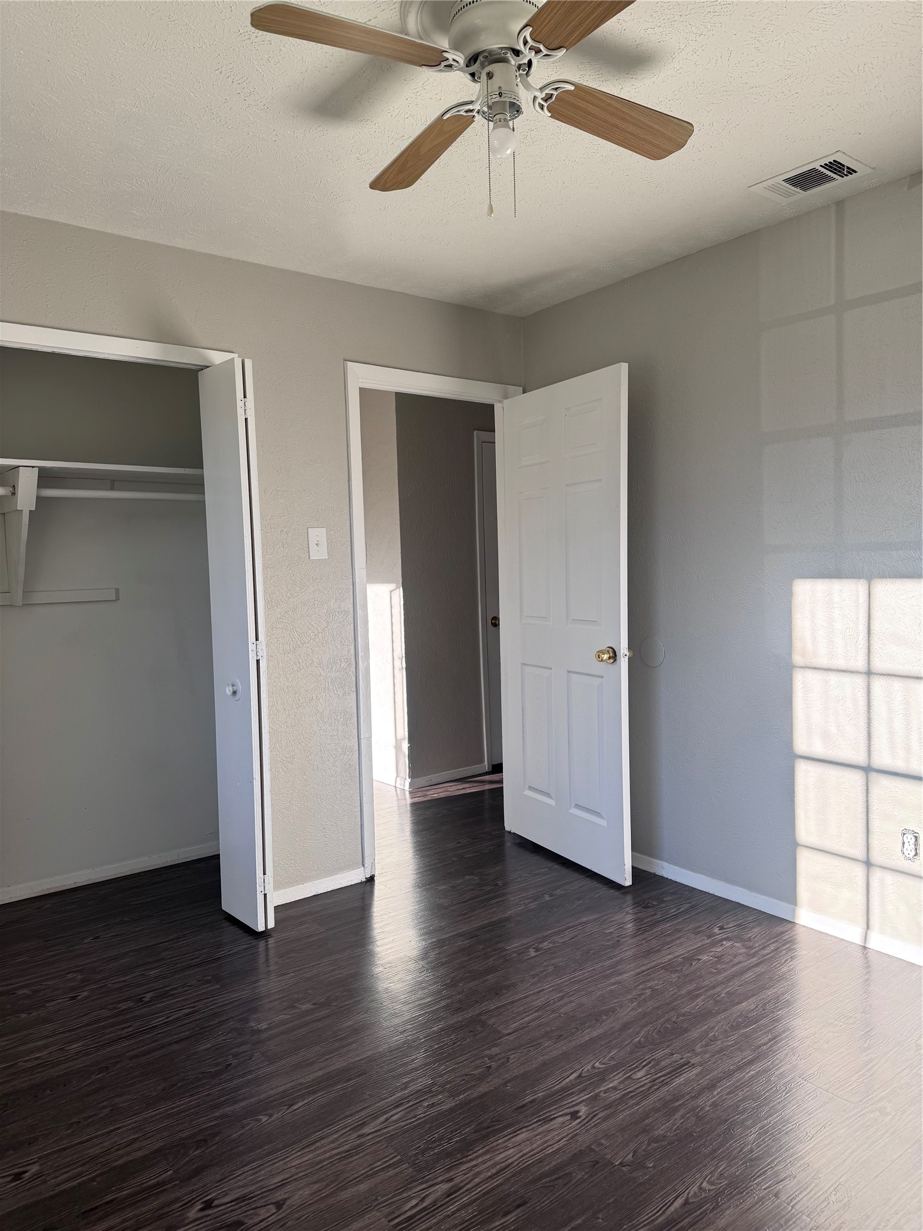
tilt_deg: -6.1
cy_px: 616
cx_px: 462
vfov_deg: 71.6
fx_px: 853
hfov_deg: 56.8
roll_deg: +1.8
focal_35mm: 24
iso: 80
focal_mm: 6.76
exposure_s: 1/544
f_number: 1.78
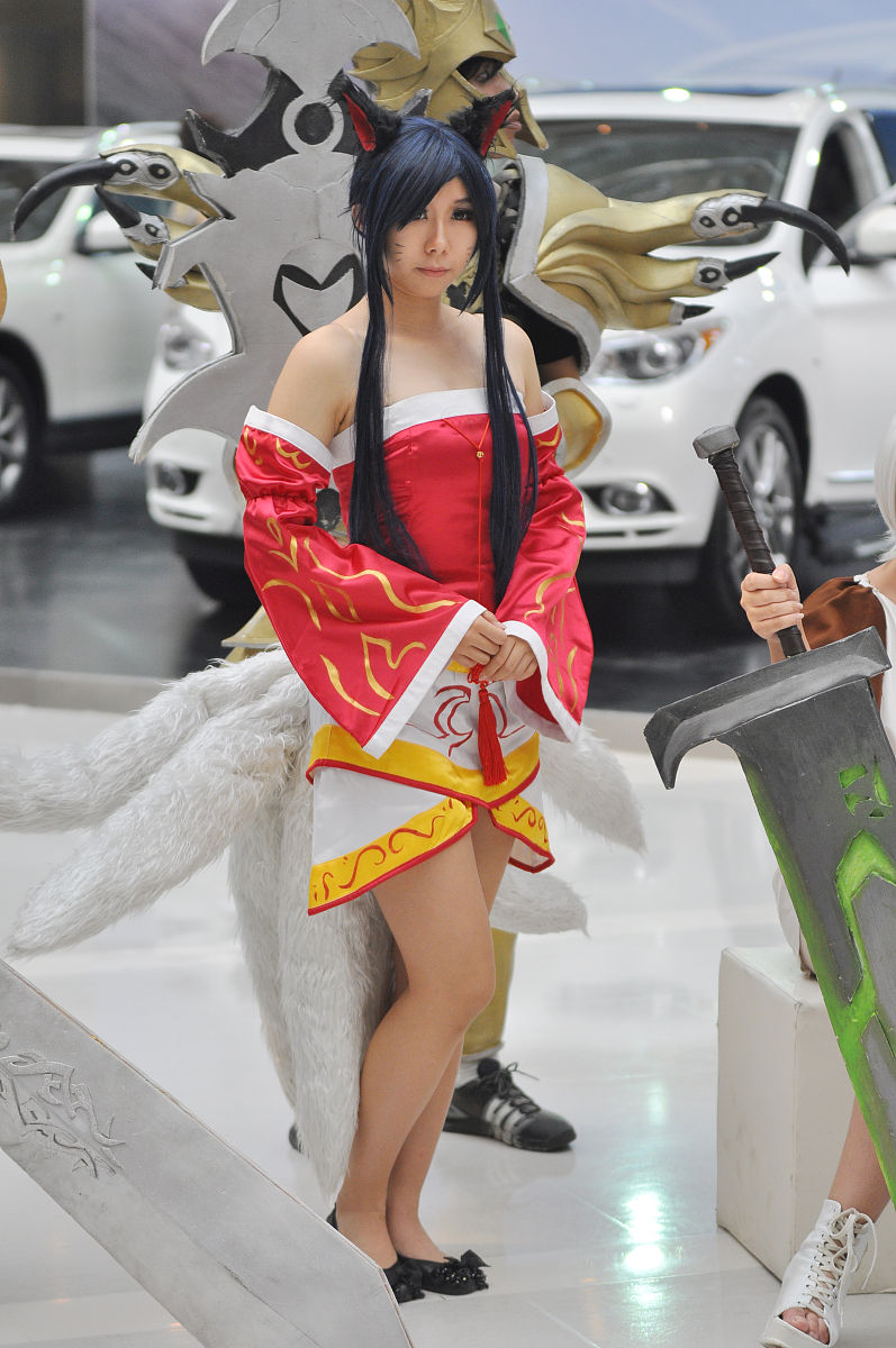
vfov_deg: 19.5
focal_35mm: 105
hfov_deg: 13.0
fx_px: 3930
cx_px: 448
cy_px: 674
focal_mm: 70
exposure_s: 1/125
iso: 500
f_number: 3.2
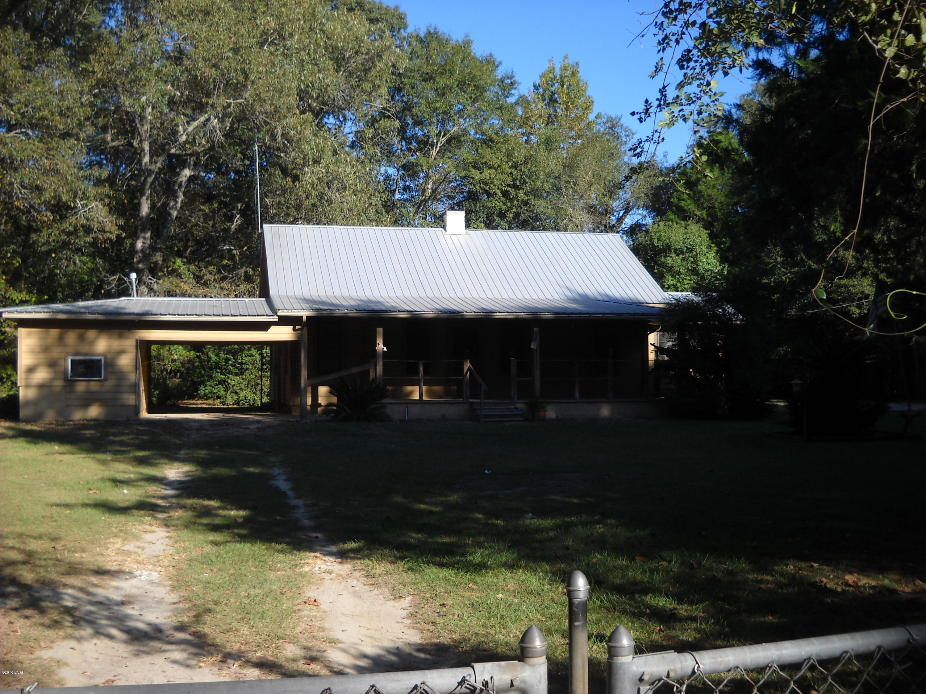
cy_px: 347
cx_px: 463
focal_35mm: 41
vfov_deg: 35.1
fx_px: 1097
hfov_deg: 45.8
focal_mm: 6.72
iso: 64
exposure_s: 1/176
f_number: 5.5
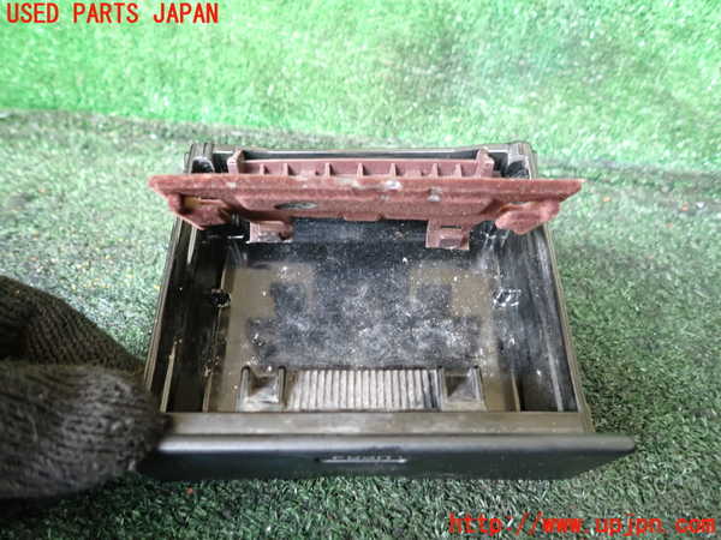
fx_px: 521
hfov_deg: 69.4
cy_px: 270
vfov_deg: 54.9
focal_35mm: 25
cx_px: 360
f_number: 2
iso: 320
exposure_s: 1/30
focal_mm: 4.5
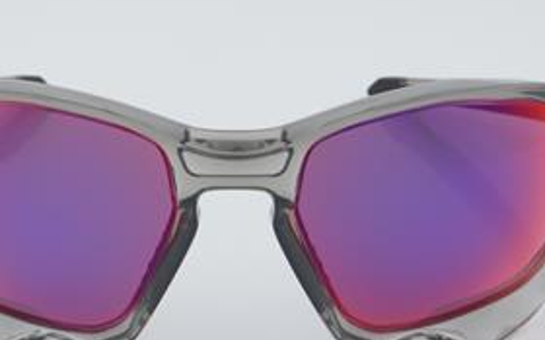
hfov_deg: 19.1
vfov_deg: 12.0
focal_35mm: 109
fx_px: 1619
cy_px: 214
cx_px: 234
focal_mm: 50
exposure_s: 1/4
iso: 100
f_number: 32
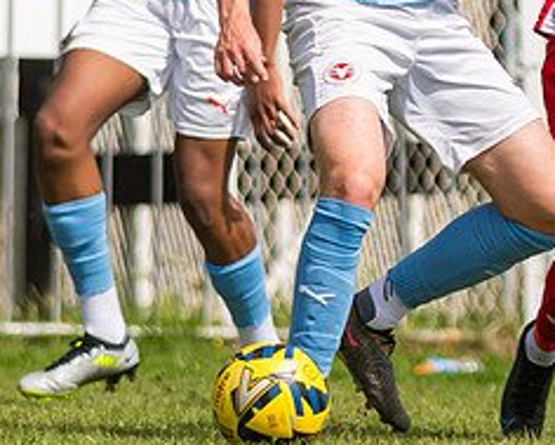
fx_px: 30384
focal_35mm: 1849
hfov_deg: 1.0
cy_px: 238
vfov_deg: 0.8
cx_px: 293
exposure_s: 1/3200
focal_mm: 300
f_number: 2.8
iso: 100
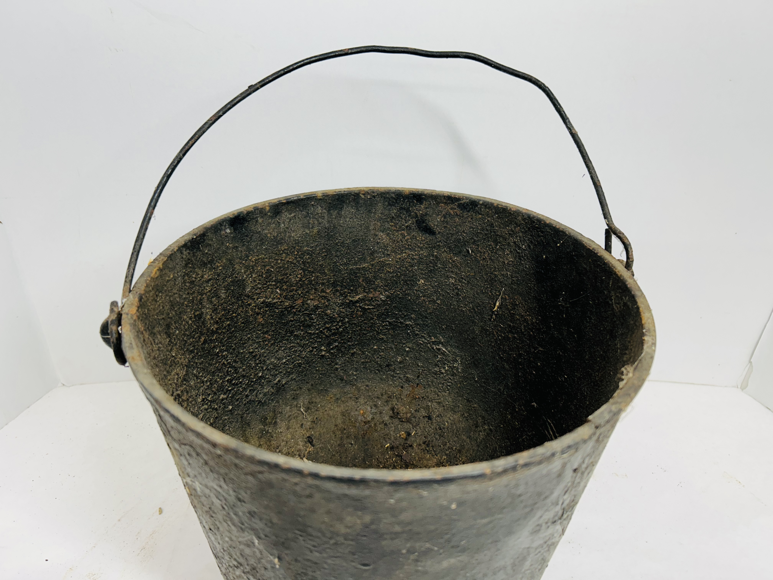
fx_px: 581
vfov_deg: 53.1
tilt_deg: -33.7
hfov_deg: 67.3
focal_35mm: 26
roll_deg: -2.8
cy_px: 290
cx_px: 386
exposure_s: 1/202
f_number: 1.5
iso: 40
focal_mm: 5.7
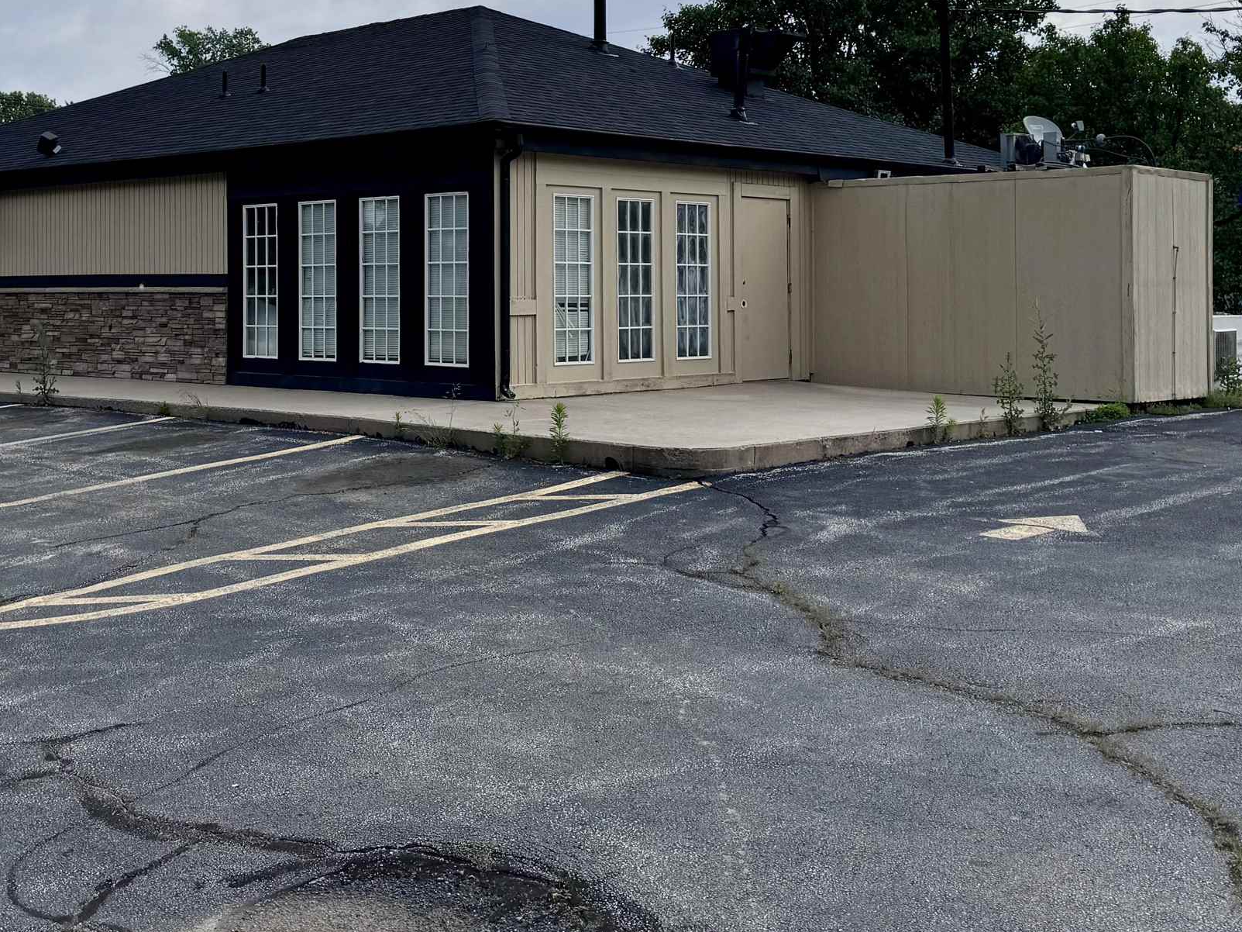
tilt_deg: +0.8
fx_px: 1650
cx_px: 446
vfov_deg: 31.0
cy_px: 233
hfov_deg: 40.9
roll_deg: +0.3
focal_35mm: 46
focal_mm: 6.76
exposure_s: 1/7937
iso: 80
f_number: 1.78
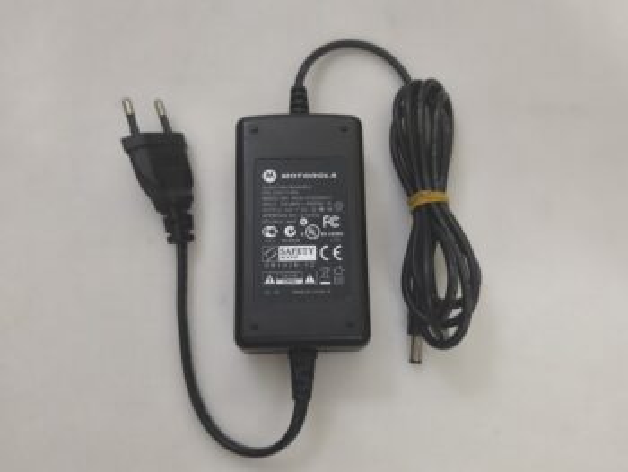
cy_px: 236
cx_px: 314
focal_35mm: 35
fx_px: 635
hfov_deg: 52.6
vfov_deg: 40.7
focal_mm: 6.57
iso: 400
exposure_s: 1/50
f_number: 1.6
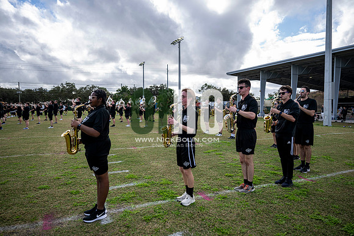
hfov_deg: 73.7
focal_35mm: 24
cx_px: 177
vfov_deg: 53.2
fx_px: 236
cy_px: 118
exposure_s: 1/1250
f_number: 2.8
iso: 125
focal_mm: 24
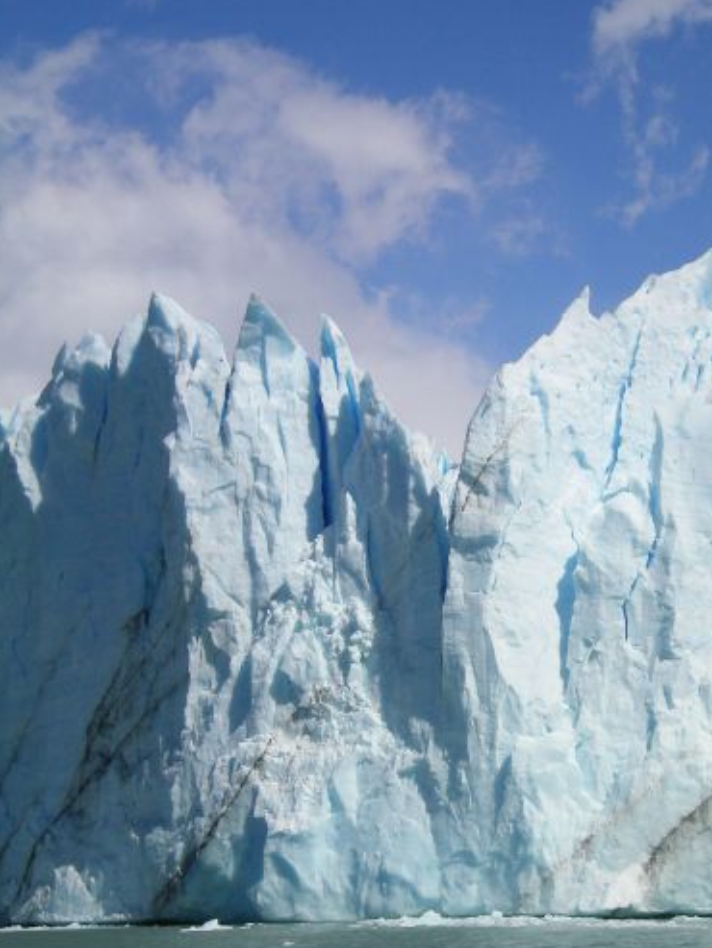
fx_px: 3098
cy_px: 544
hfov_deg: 13.1
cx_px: 448
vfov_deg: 17.4
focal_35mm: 113
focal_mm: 14.3
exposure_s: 1/800
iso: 64
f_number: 7.2
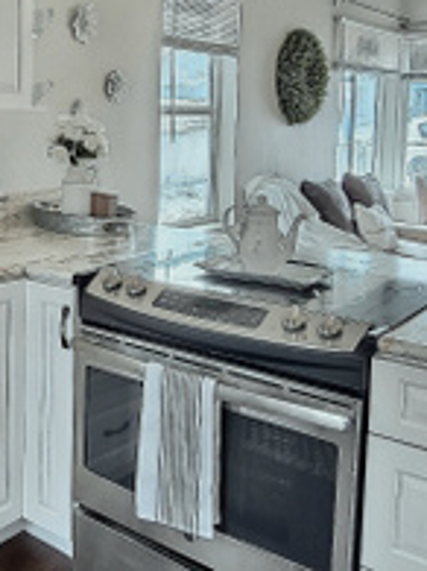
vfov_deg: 55.8
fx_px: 527
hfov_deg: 40.7
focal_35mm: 32
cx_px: 41
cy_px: 196
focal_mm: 2.2
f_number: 2.2
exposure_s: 1/2
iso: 800
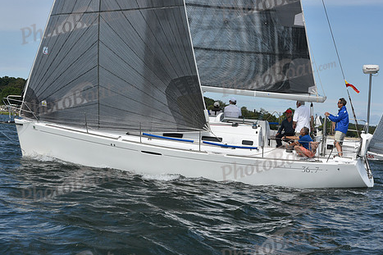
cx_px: 179
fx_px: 925
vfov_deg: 15.7
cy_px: 130
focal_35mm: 87
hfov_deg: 23.4
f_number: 11
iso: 320
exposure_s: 1/1000
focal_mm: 70
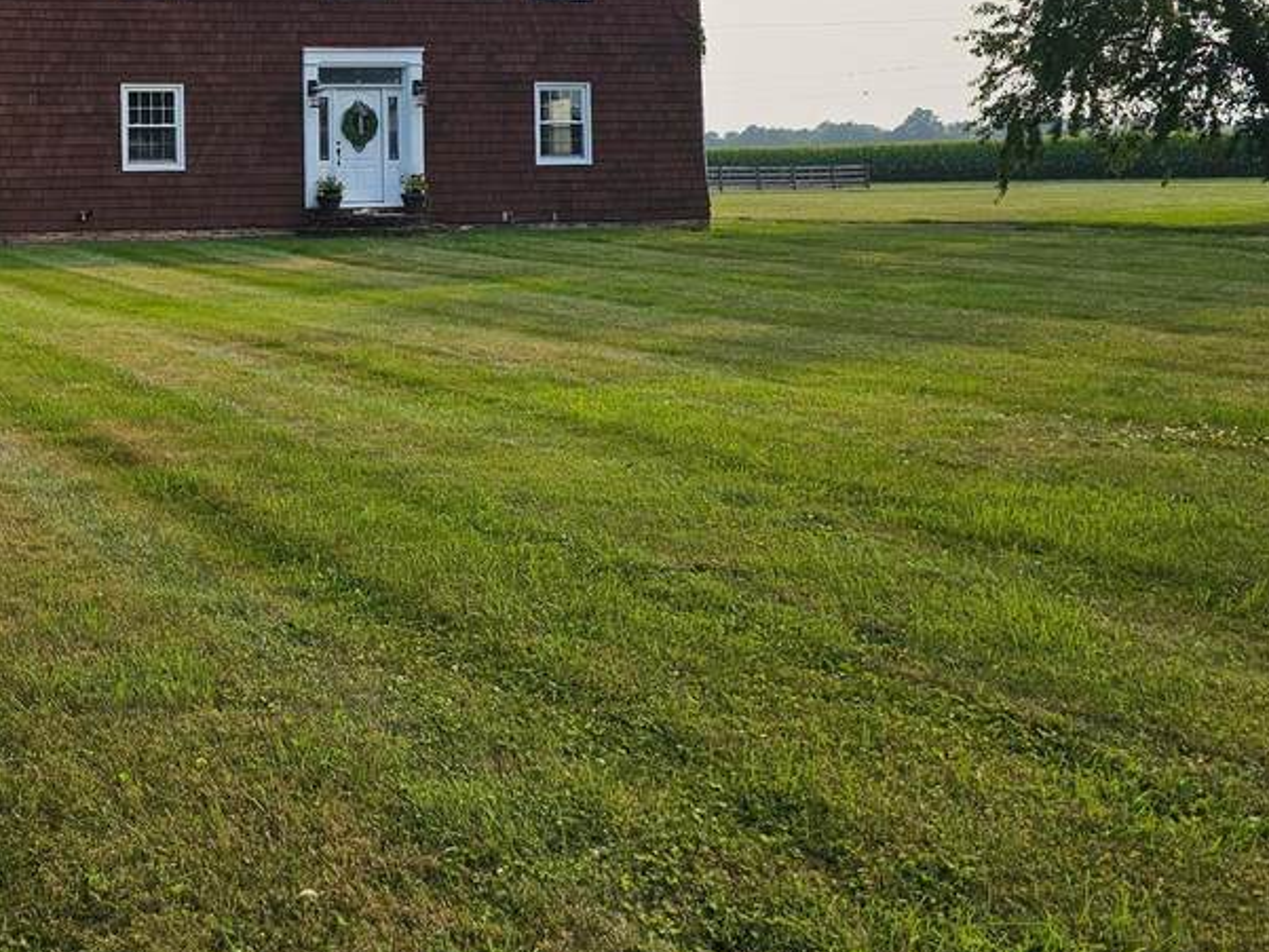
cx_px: 97
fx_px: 1797
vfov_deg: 28.8
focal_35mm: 49
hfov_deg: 36.2
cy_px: 139
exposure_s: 1/909
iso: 10
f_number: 1.7
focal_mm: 6.3
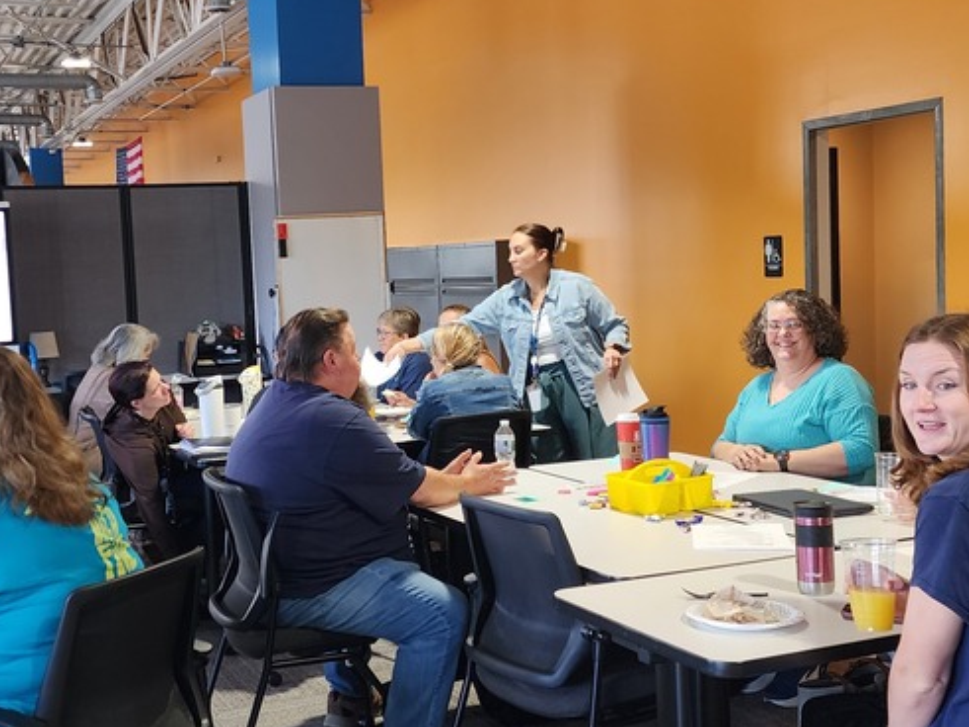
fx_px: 1343
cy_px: 358
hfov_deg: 39.5
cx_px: 387
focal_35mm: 48
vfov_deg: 30.3
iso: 160
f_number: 1.8
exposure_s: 1/53.3
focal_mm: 6.4
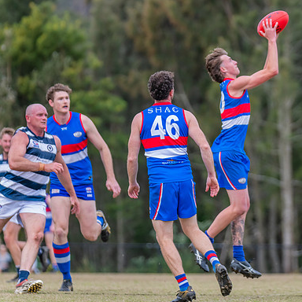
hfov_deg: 4.3
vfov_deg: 4.3
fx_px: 4057
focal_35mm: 411
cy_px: 125
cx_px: 233
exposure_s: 1/2000
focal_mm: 270
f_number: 4.5
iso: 800
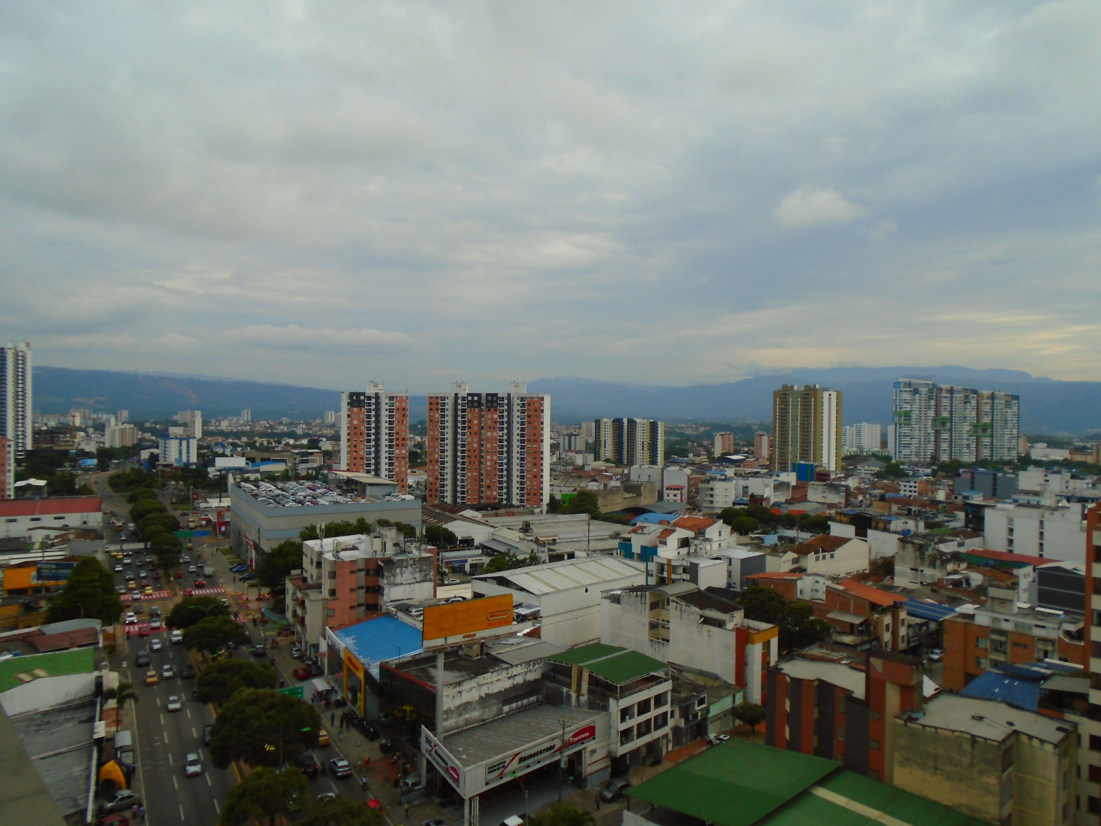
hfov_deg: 67.3
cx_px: 550
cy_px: 413
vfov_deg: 53.1
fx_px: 827
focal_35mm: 26
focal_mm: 4.6
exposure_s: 1/800
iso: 100
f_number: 3.2
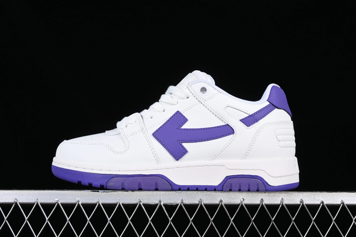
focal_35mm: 75
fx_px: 742
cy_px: 118
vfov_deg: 18.2
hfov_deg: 27.0
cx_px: 178
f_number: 8
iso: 160
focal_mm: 50
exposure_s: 1/100
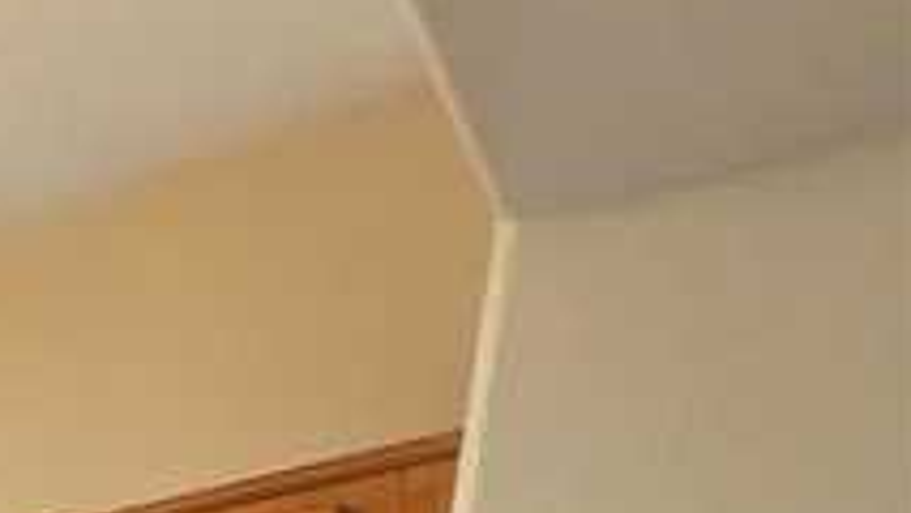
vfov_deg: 11.7
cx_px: -1257
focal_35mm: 68
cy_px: 1458
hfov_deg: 15.4
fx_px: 1643
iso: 320
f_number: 1.9
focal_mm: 2.2
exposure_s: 1/60
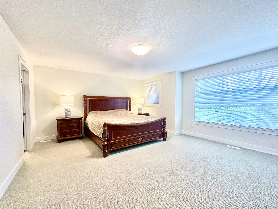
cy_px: 104
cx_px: 139
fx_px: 112
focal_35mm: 14
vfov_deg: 85.7
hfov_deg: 102.1
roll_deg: +1.0
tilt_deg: +0.1
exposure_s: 1/60
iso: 250
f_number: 2.2
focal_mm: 2.22
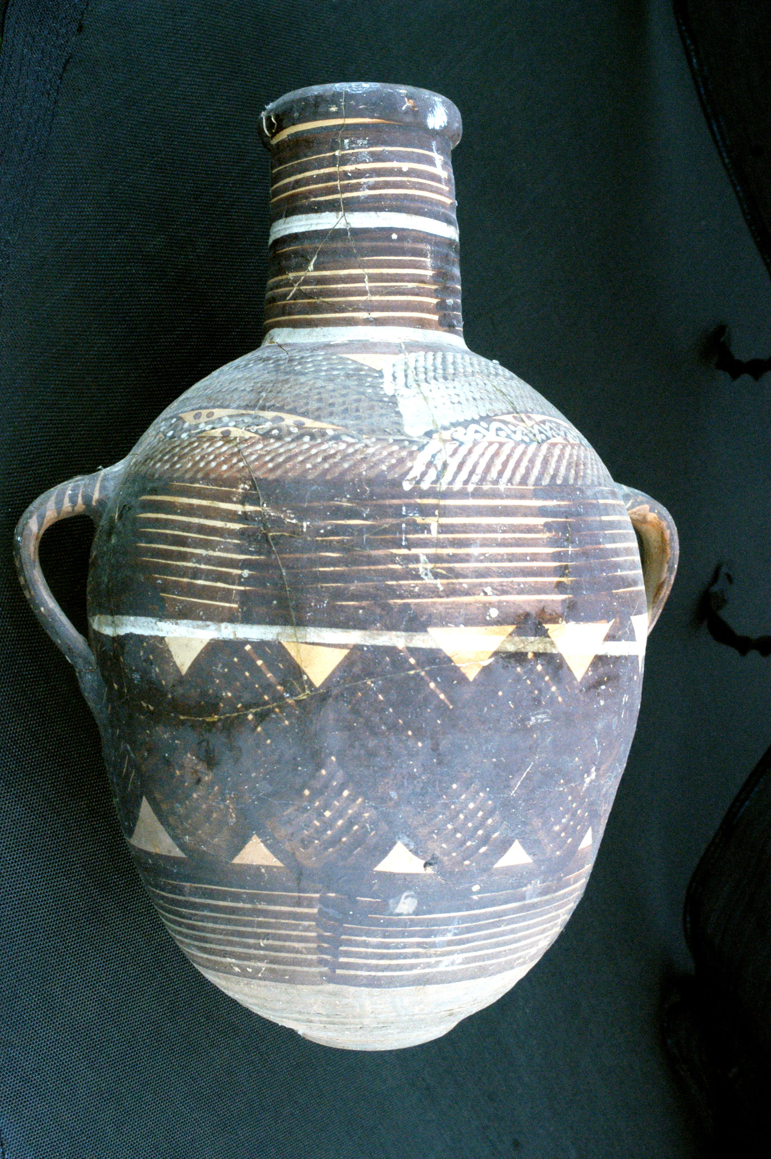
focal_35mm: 52
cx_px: 386
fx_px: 1690
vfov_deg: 37.9
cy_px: 580
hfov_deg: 25.7
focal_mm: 35
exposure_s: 1/160
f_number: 6.3
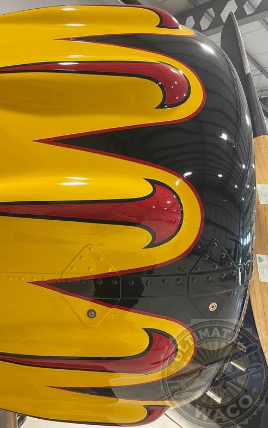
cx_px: 106
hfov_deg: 44.3
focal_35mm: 28
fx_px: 327
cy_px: 213
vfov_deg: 66.5
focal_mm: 4.2
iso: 160
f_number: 1.6
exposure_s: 1/60
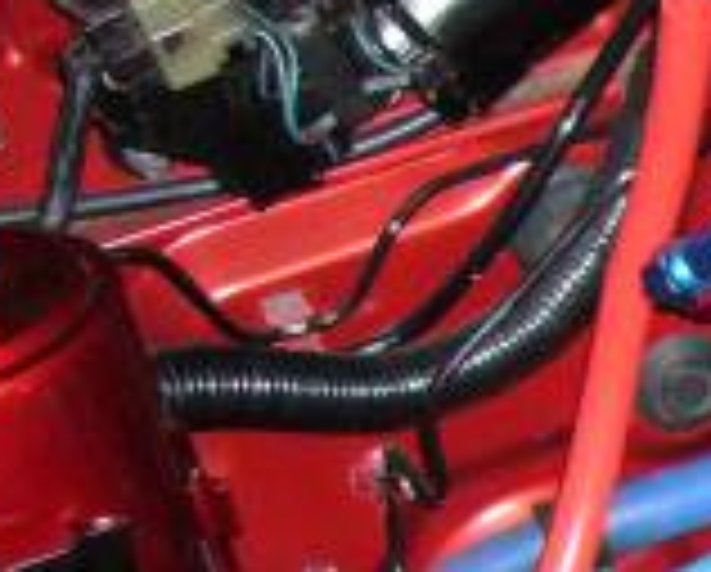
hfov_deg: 12.4
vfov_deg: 10.8
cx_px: 1382
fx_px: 2909
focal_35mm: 138
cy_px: 865
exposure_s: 1/30
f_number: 2.8
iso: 250
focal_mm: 5.8
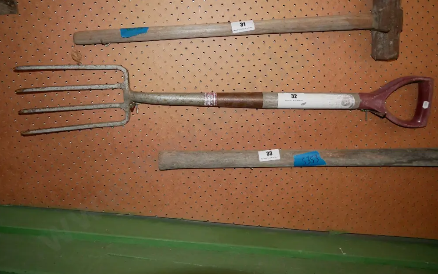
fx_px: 442
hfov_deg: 52.7
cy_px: 112
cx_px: 223
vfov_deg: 34.4
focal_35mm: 37
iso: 3200
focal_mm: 17
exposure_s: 1/60
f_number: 3.8
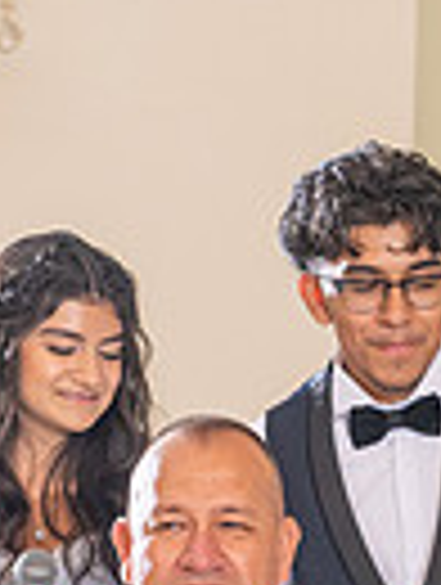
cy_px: 773
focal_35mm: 346
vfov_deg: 5.7
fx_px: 5858
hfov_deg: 4.3
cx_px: 497
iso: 800
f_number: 4
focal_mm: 70
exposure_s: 1/160
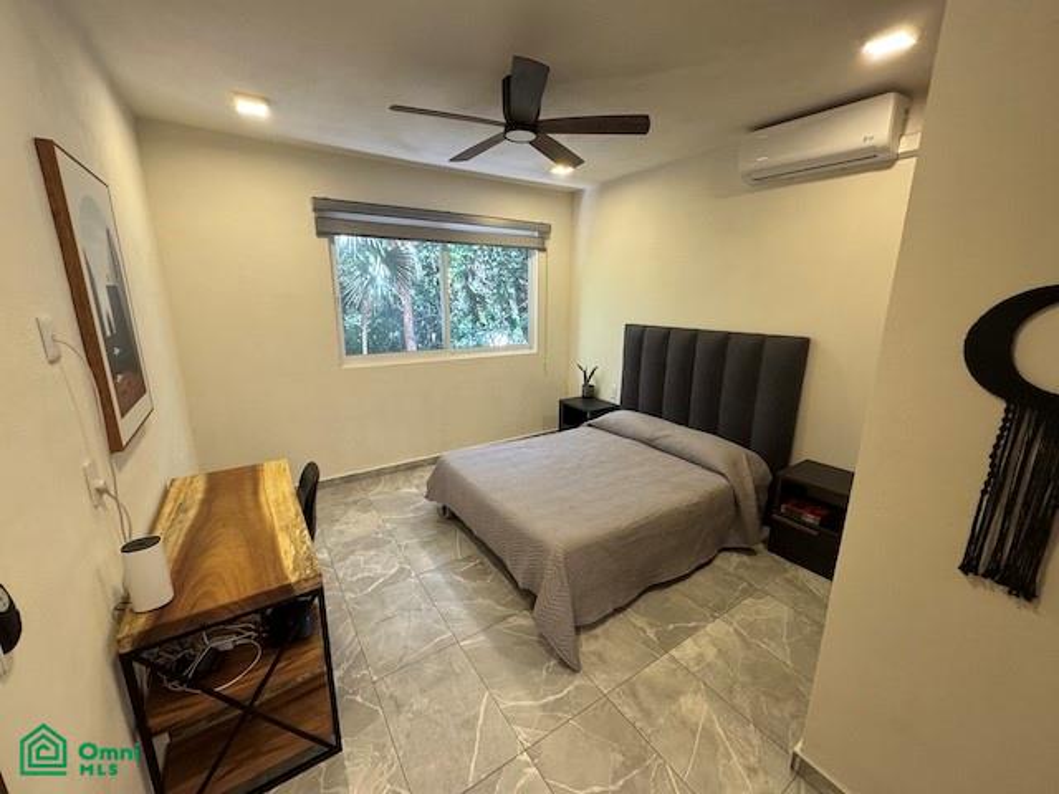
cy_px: 397
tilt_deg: -12.2
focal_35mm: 14
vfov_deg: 85.7
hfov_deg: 102.1
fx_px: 428
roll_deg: -1.1
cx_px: 530
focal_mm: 2.22
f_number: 2.2
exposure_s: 1/99
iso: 250
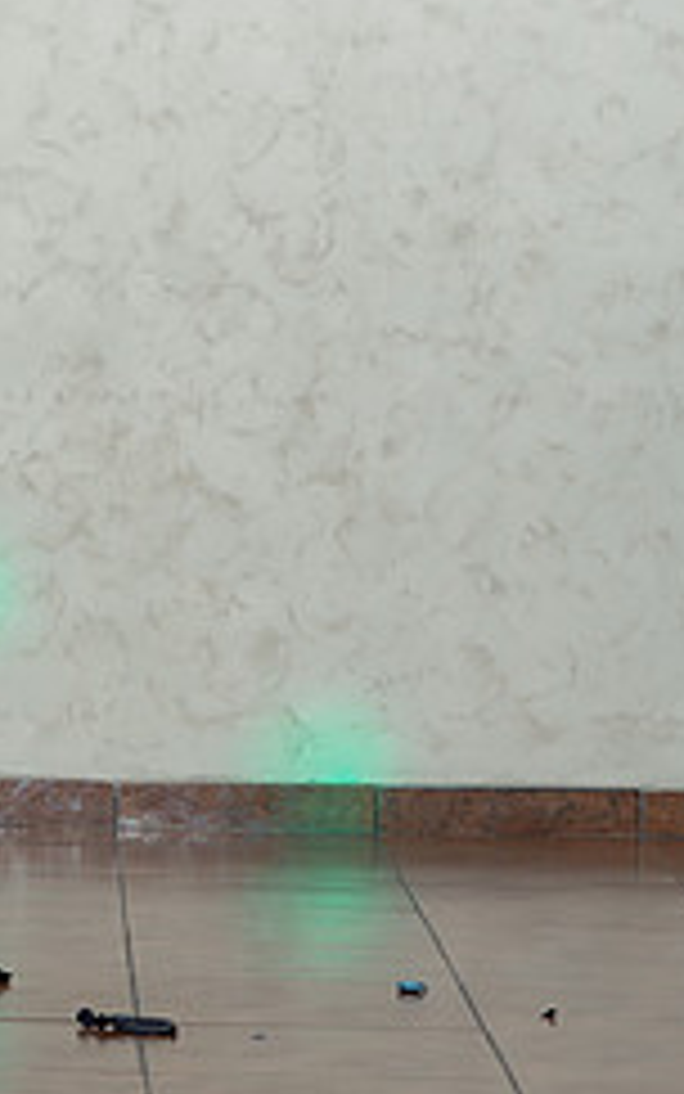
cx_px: -300
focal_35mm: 204
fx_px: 6081
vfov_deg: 10.3
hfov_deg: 6.4
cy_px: 396
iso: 2000
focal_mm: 70
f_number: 3.5
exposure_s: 1/250
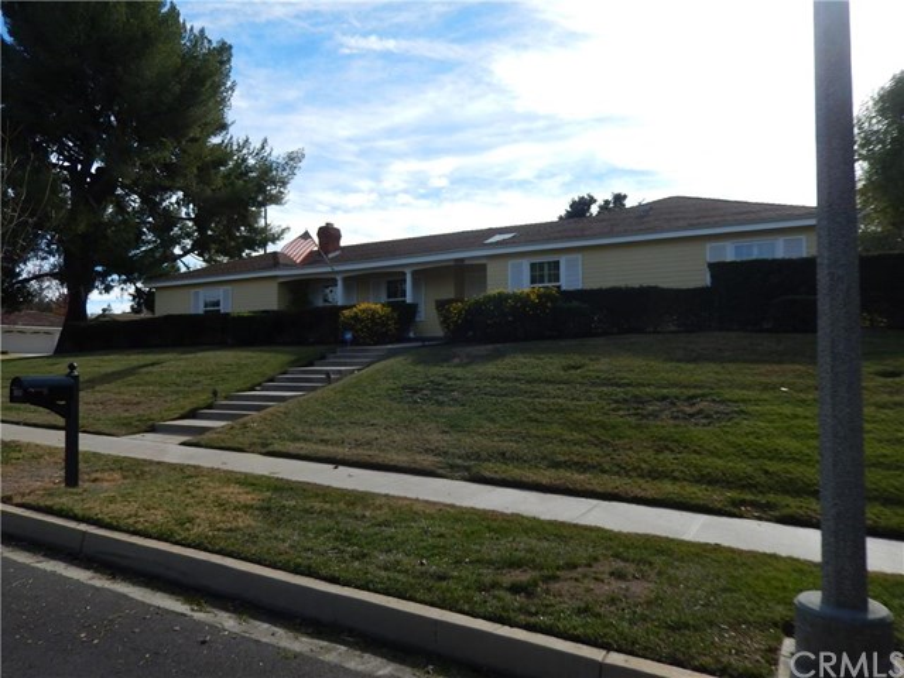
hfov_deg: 69.4
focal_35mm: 25
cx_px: 452
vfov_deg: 54.9
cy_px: 339
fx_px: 653
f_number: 3.4
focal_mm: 4.5
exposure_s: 1/1250
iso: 125
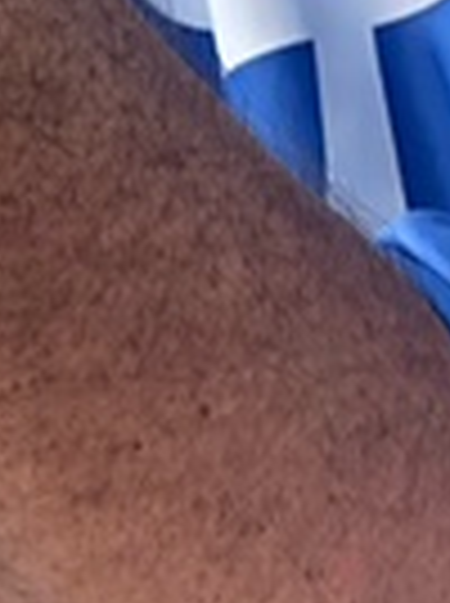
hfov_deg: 5.8
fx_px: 4330
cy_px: -810
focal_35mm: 249
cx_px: -468
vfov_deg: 7.5
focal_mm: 6
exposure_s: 1/545
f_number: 2
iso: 20
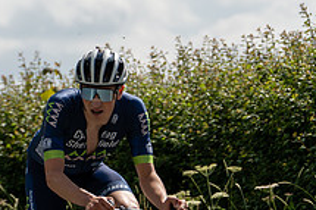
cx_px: 75
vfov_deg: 3.9
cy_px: 142
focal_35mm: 348
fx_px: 3052
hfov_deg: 5.9
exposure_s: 1/1000
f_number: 5
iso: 100
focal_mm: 129
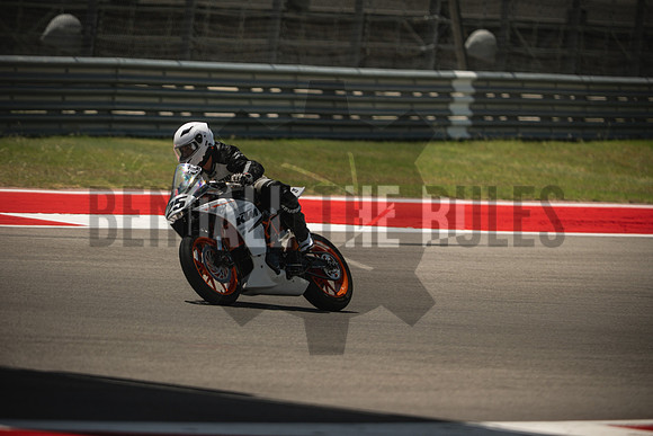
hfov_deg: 4.9
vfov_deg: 3.3
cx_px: 326
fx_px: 7620
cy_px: 218
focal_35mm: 420
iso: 160
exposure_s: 1/1600
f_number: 3.2
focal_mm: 280
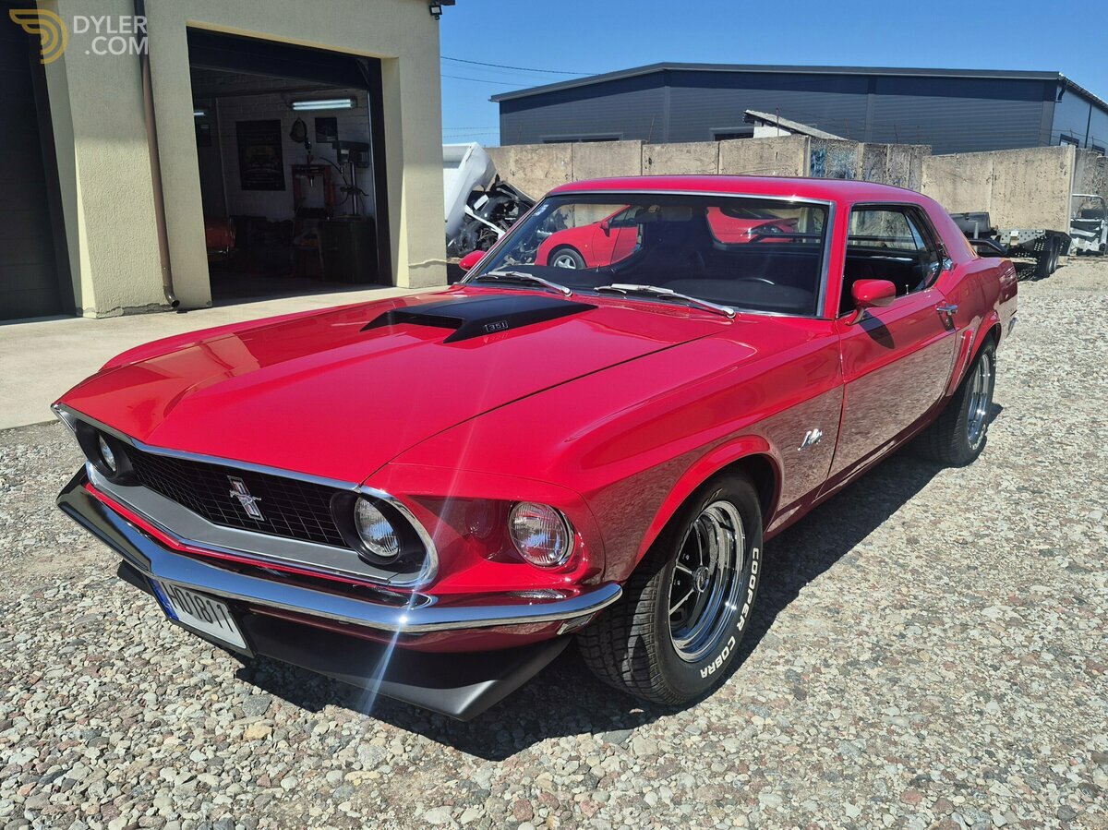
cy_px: 415
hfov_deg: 73.9
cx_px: 554
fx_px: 736
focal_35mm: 23
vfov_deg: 58.8
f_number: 1.8
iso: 25
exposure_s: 1/2500
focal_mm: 5.4
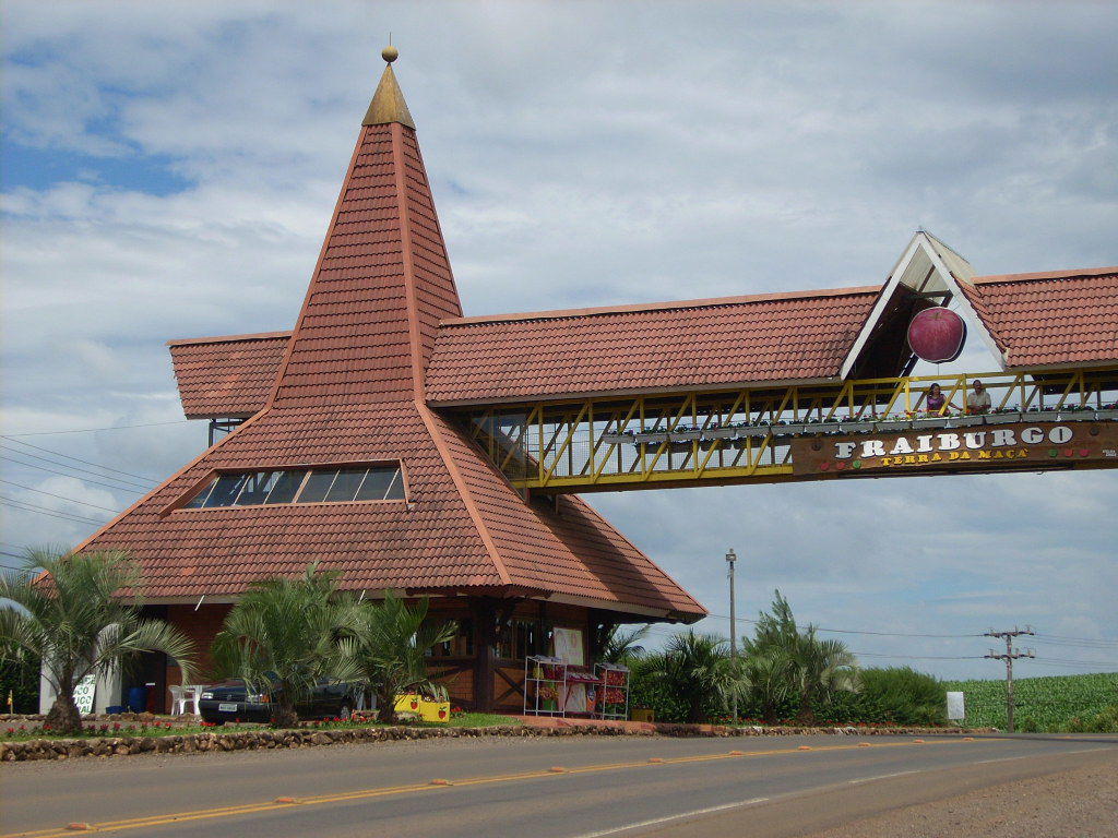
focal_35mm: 77
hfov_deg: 25.3
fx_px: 2487
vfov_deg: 19.1
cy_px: 419
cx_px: 559
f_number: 8.5
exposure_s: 1/285
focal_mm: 12.8
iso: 64
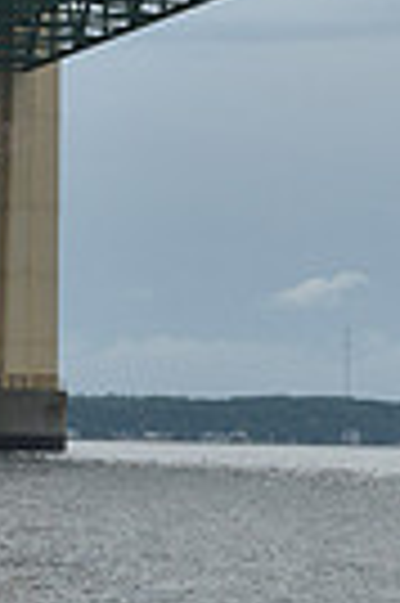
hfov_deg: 4.5
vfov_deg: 6.7
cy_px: -99
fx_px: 5079
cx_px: 267
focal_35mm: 304
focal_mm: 70
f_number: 11
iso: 250
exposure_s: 1/800
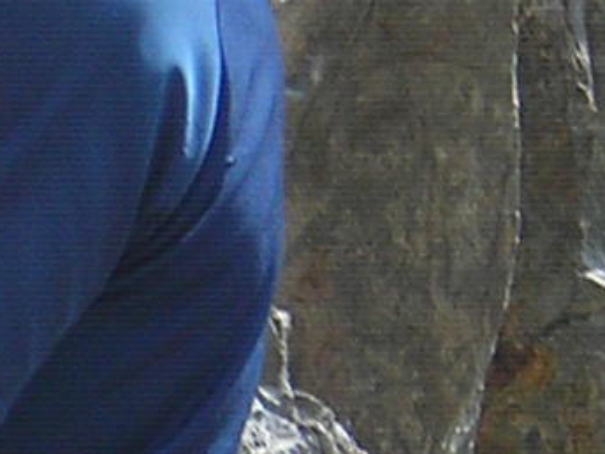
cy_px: 683
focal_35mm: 678
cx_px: -1038
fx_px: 11850
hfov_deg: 2.9
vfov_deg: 2.2
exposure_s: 1/155
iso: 50
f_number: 4.6
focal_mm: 14.8
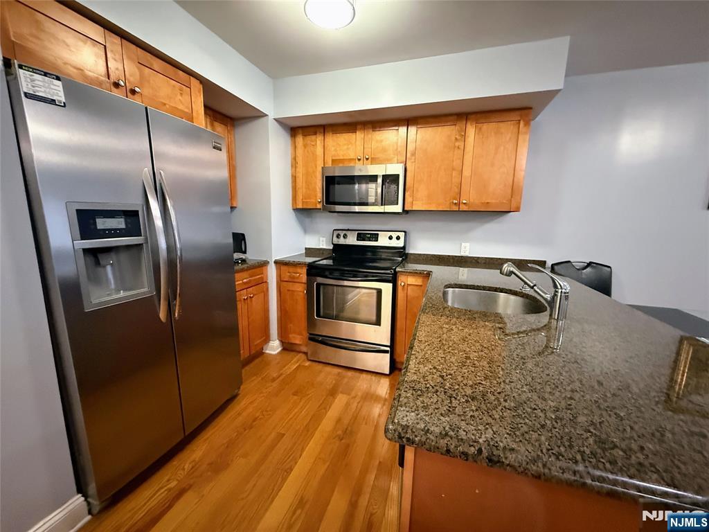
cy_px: 266
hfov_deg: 102.1
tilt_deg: -8.7
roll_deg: -1.5
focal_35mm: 14
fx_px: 287
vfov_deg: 85.7
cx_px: 354
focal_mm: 2.22
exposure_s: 1/40
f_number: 2.2
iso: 1250
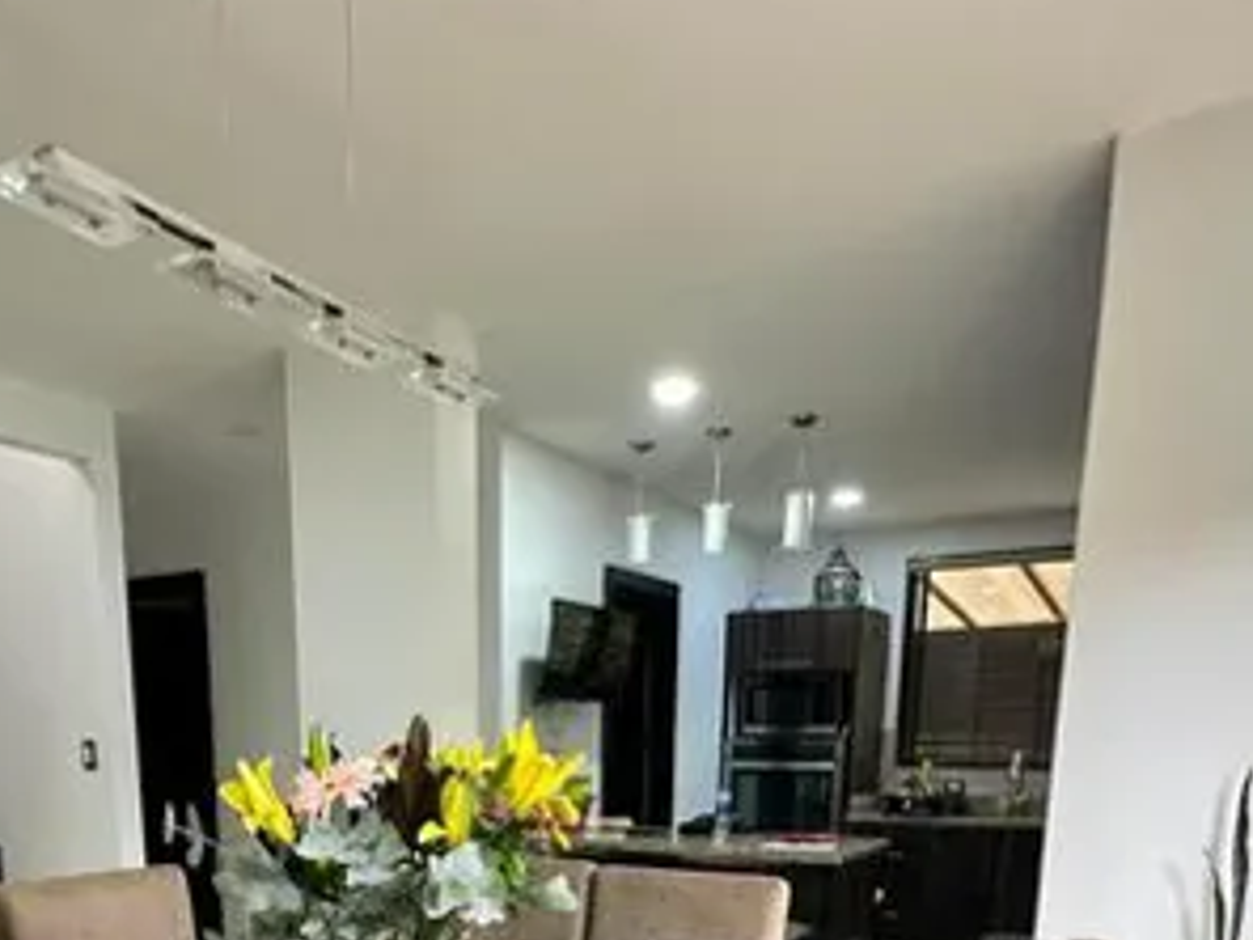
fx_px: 1086
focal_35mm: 30
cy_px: 978
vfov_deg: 40.0
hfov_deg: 59.7
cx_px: 531
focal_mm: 2.22
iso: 250
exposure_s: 1/60
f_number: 2.2
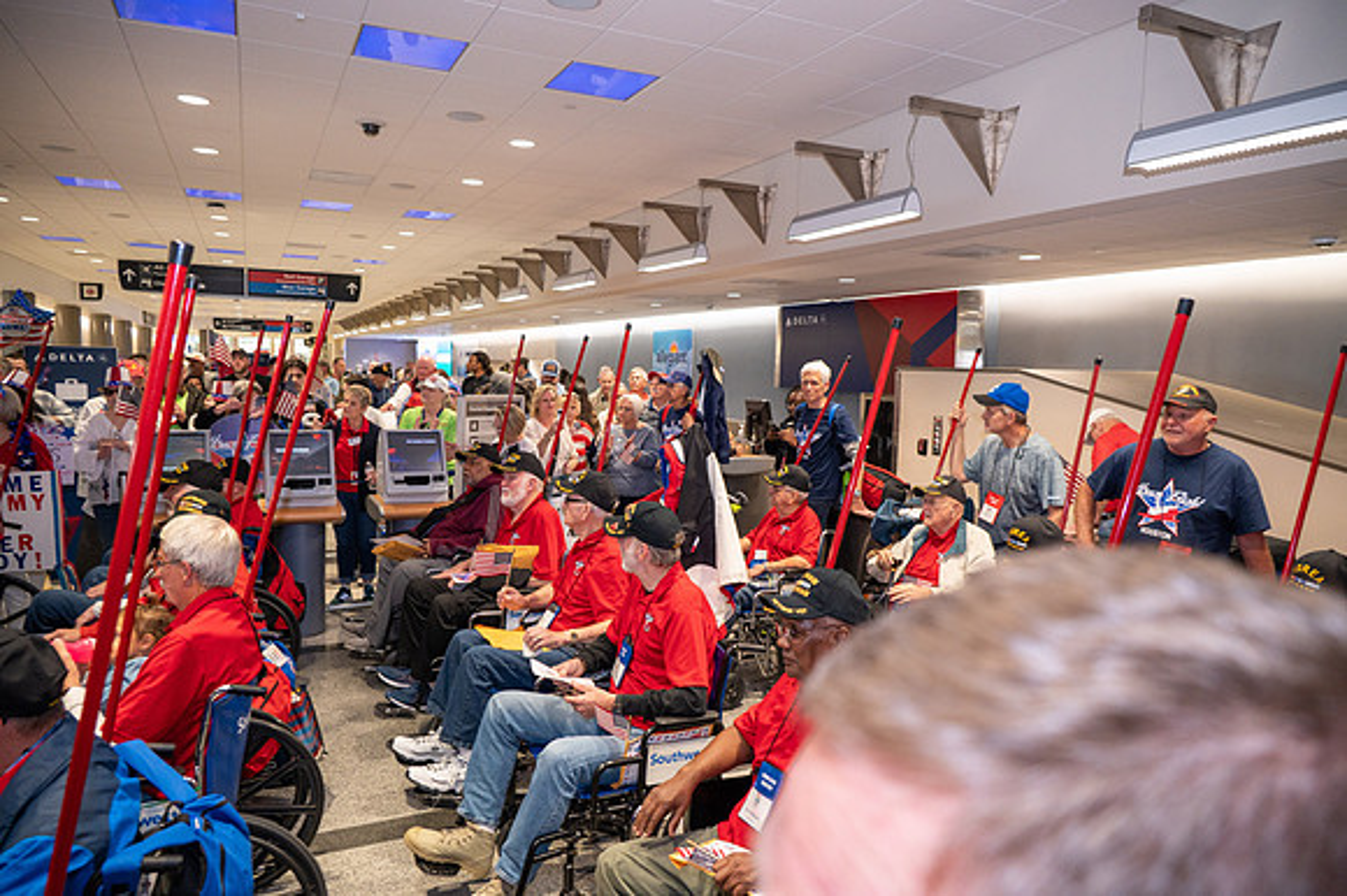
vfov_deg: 53.1
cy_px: 448
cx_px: 674
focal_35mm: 24
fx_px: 897
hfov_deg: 73.8
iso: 1250
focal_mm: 24
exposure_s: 1/60
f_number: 4.5
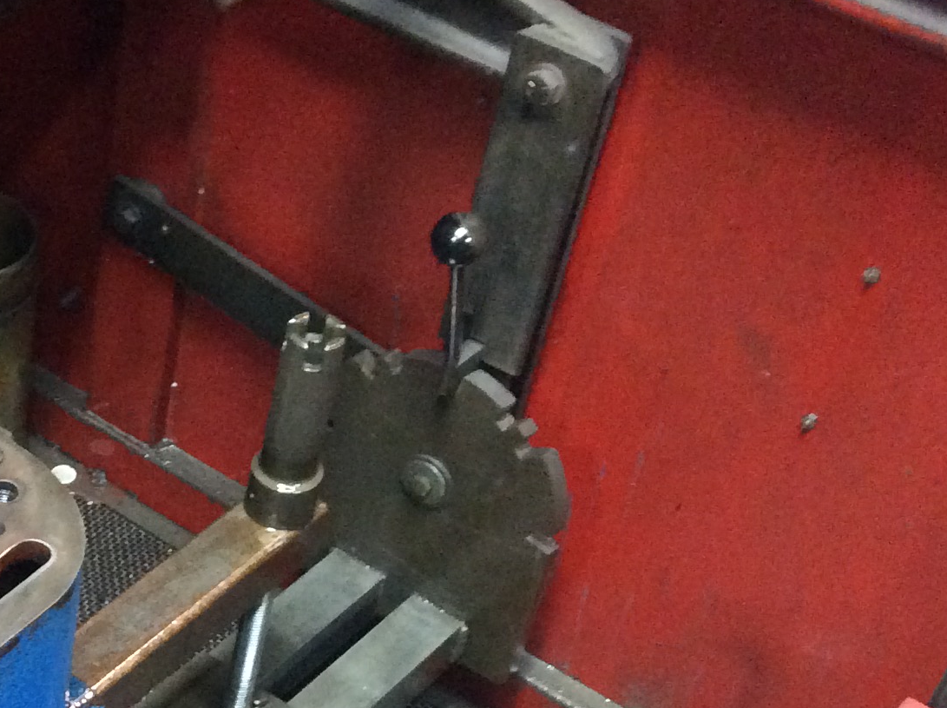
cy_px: 620
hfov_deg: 24.5
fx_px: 2076
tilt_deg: -45.1
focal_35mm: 76
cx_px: 3
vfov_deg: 19.0
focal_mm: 3.3
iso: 400
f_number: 2.4
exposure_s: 1/15
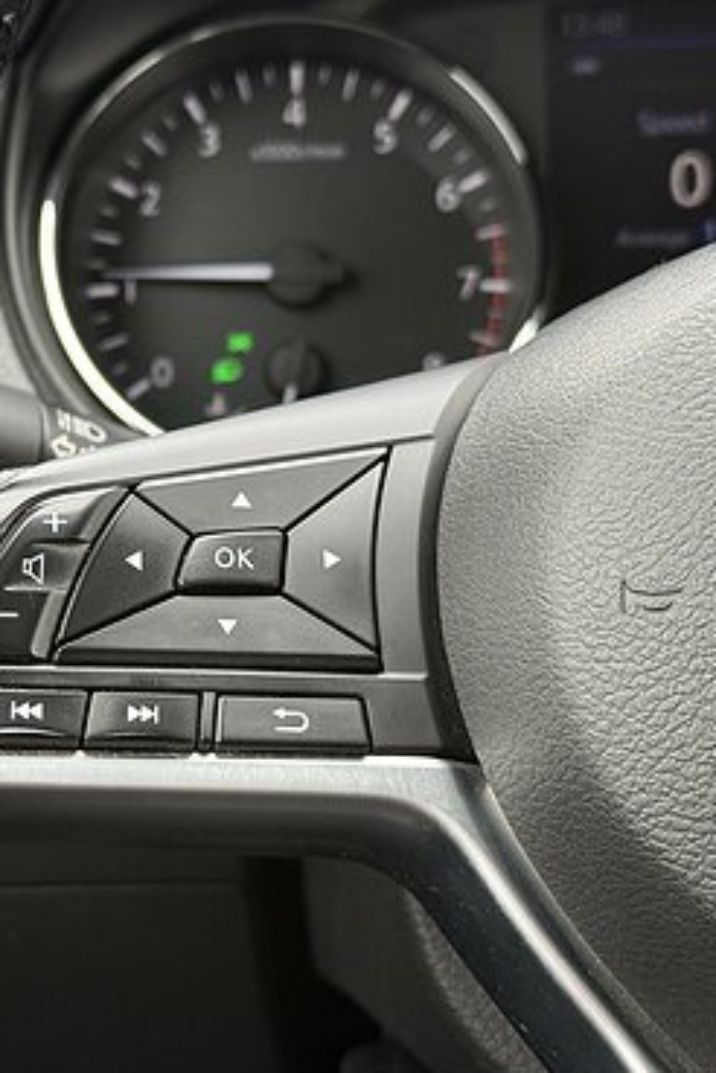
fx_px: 2207
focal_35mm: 74
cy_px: 541
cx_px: 143
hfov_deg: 18.3
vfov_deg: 27.3
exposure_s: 1/110
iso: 100
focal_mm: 6.76
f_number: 1.78
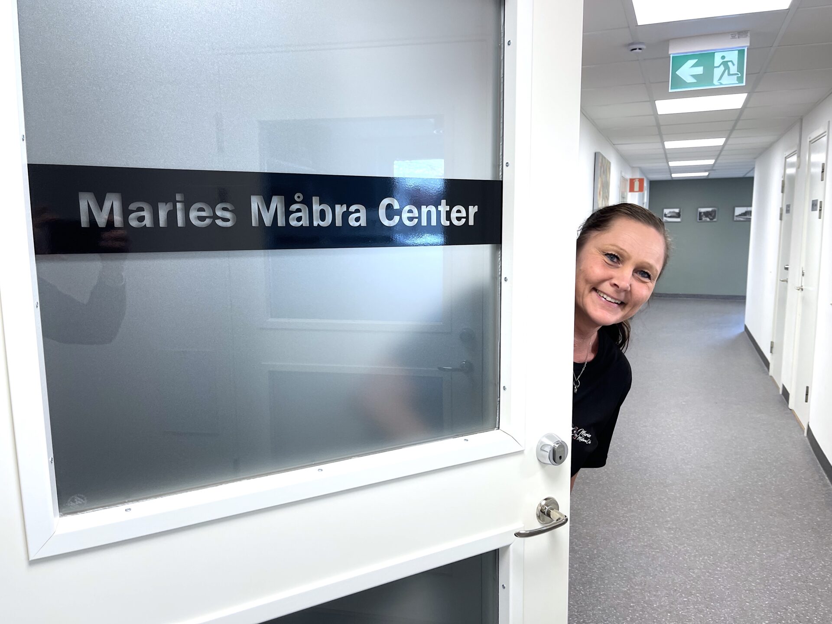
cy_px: 312
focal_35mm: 26
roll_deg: -1.0
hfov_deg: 67.3
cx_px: 416
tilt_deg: -8.5
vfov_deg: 53.1
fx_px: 625
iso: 50
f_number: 1.6
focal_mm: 5.1
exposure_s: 1/100
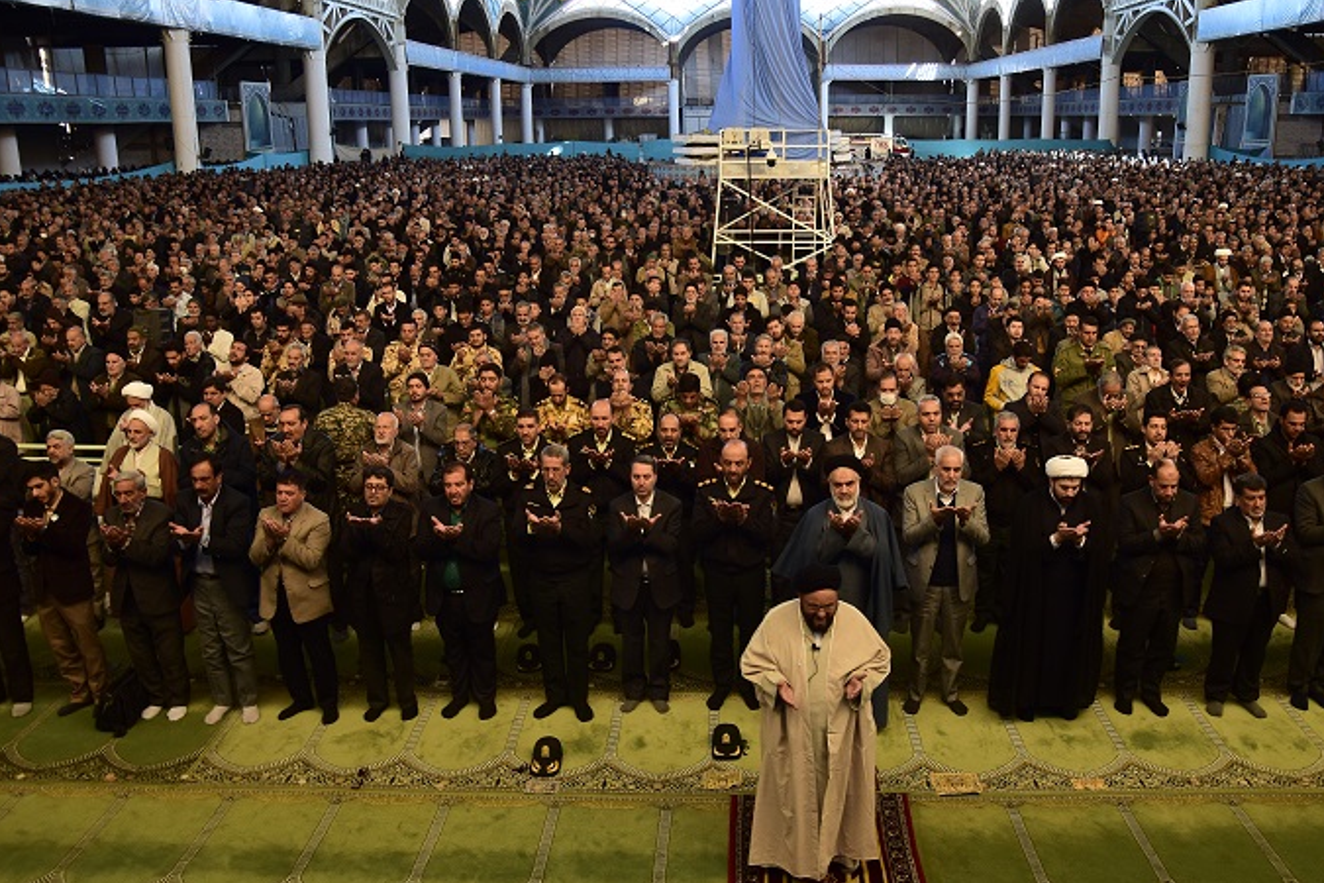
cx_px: 710
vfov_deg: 43.6
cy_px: 408
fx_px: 1103
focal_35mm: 30
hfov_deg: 61.9
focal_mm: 18
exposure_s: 1/60
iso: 400
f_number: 4
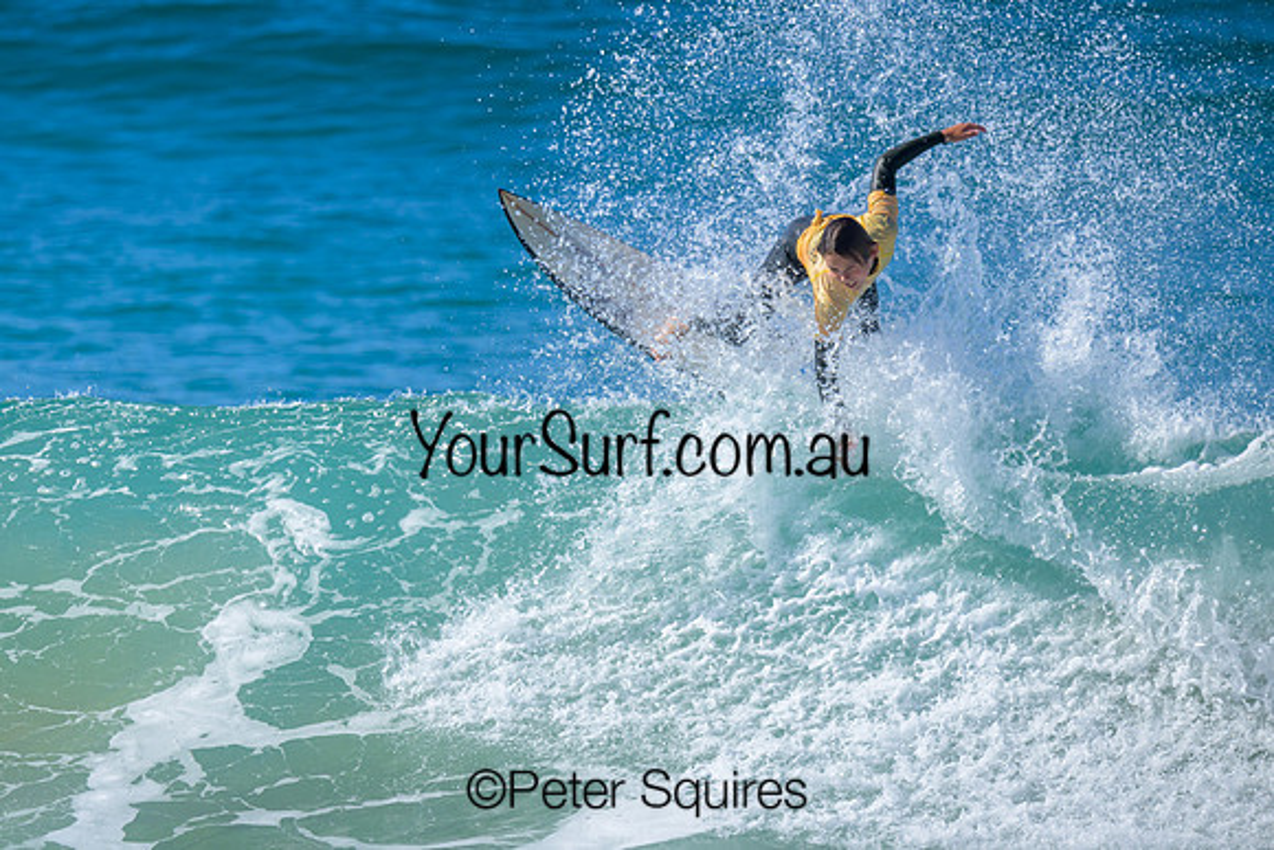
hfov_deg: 1.9
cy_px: 459
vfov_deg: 1.3
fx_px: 38879
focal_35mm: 1098
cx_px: 401
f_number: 6.3
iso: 360
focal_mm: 800
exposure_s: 1/2000
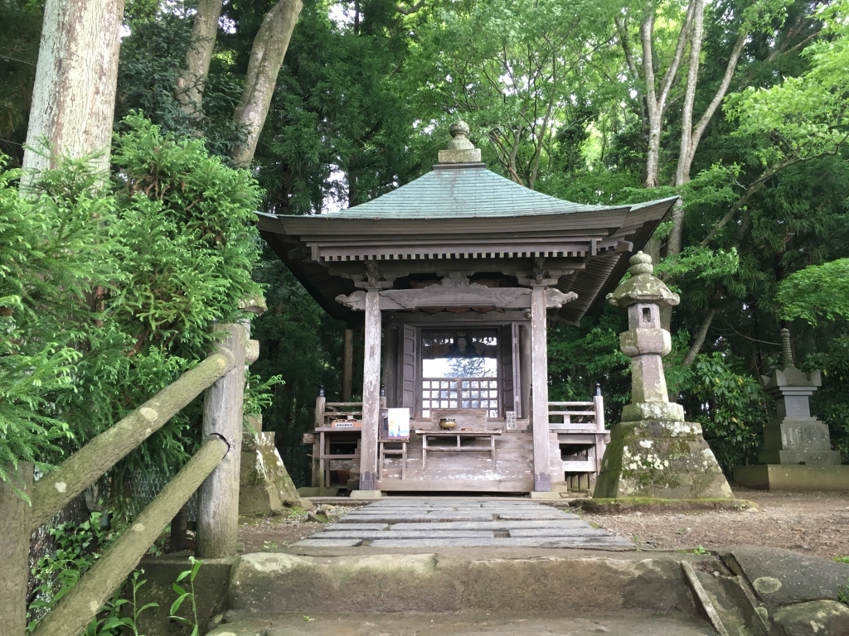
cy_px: 318
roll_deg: +0.3
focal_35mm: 29
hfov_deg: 61.7
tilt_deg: +12.5
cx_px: 424
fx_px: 711
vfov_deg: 48.2
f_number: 2.2
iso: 50
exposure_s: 1/30
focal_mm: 4.15
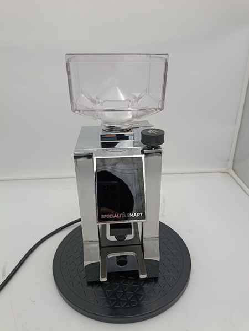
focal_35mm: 26
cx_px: 124
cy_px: 166
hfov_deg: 53.1
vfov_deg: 67.3
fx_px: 249
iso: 143
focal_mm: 4.81
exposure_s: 1/184
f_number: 1.8
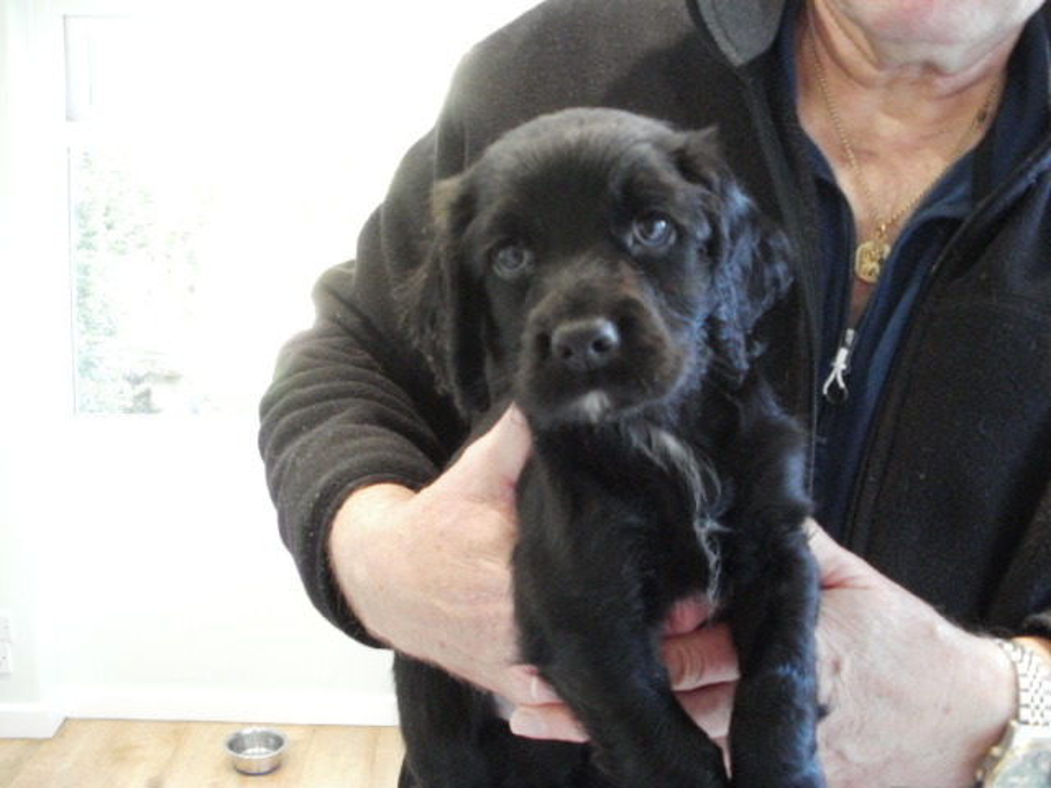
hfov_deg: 51.4
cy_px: 394
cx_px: 526
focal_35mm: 36
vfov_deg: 39.7
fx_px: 1093
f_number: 3.5
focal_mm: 6.3
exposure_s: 1/15
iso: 500
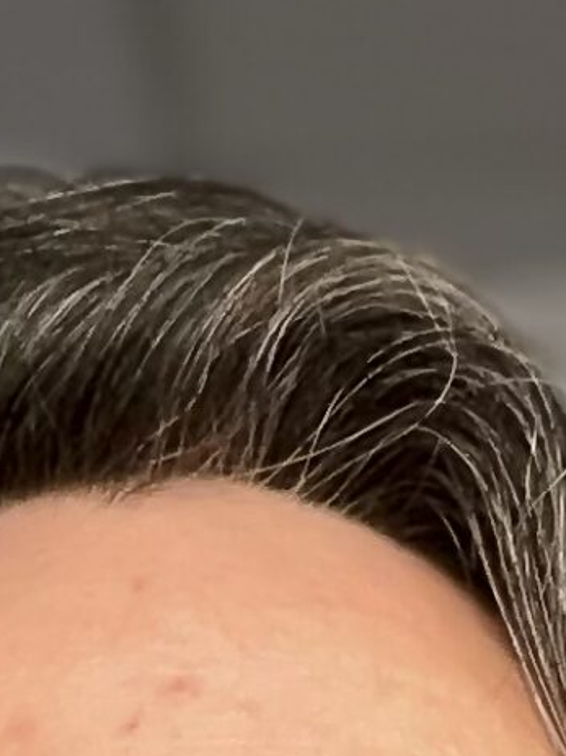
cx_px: 113
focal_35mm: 166
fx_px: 3621
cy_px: 1812
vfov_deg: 10.3
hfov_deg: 8.9
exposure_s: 1/50
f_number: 2.2
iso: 100
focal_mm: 2.71
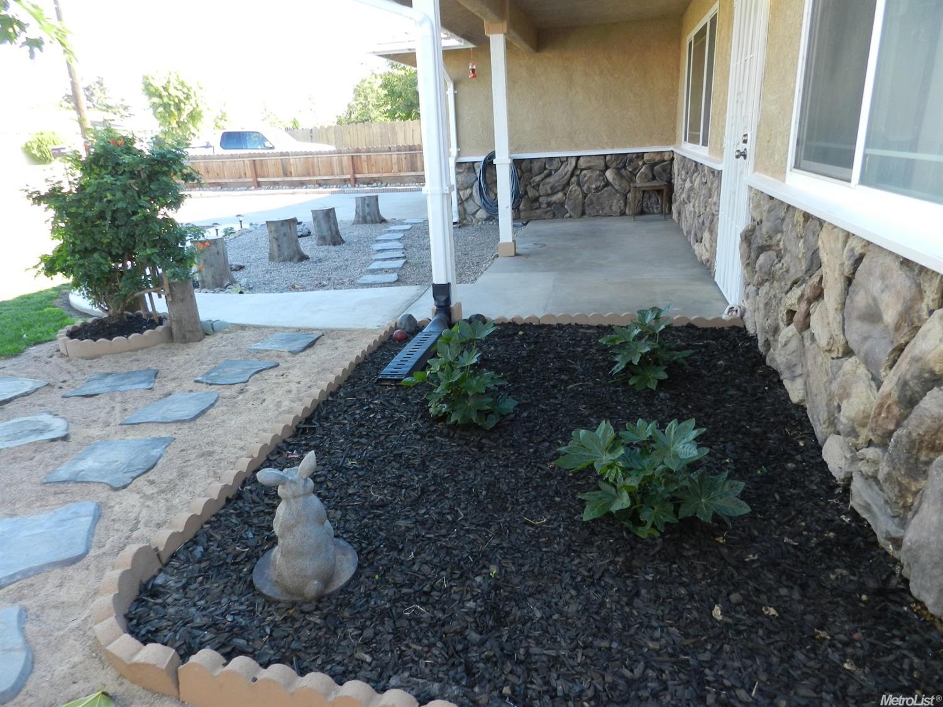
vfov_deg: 58.9
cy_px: 354
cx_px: 472
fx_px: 626
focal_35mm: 23
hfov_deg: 73.9
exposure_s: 1/100
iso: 160
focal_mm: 4
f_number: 3.4
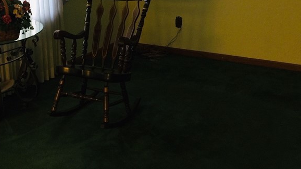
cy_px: 10
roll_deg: +3.0
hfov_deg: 36.0
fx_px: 447
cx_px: 59
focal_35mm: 56
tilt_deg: -8.0
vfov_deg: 20.9
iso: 100
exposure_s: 1/15
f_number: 2.2
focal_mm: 4.15
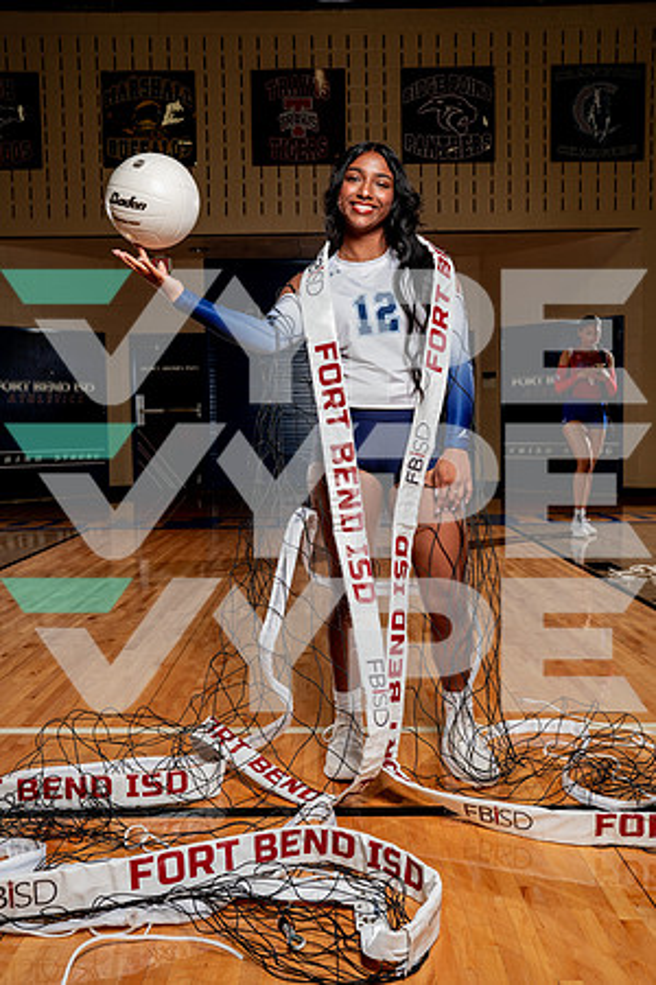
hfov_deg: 40.0
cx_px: 328
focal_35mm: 33
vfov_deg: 57.2
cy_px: 492
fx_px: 902
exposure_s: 1/250
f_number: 5.6
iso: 200
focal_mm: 33
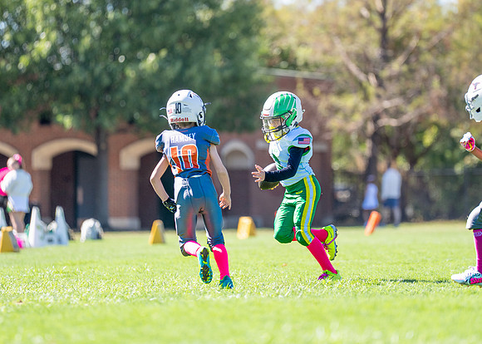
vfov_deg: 4.6
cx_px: 282
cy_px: 154
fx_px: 4285
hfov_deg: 6.4
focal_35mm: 313
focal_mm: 200
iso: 160
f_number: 2.8
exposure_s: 1/2000
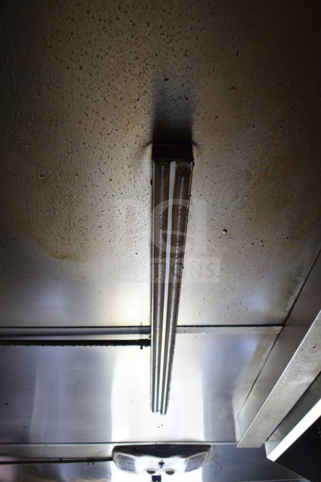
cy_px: 241
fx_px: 441
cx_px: 160
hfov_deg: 40.0
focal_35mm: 33
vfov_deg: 57.2
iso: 450
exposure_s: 1/40
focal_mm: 22
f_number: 3.8
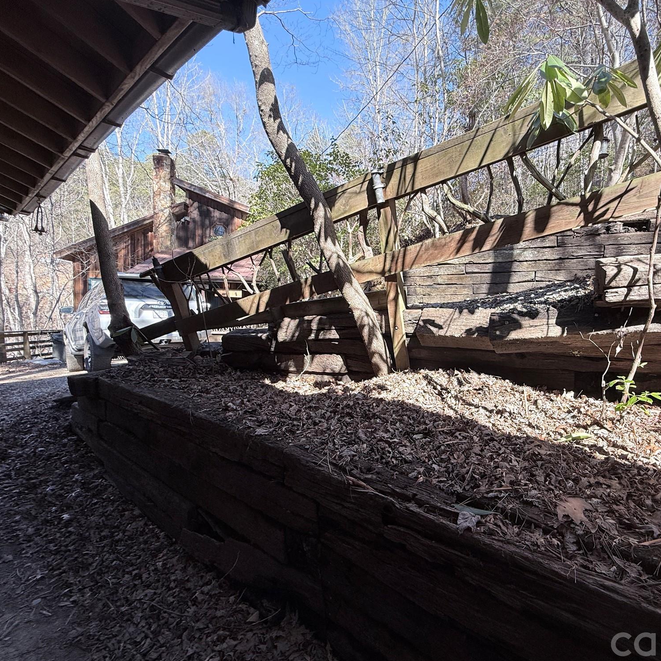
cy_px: 337
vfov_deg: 84.0
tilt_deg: -2.0
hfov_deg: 81.9
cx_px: 424
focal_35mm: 17
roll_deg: -2.1
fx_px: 367
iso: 50
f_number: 2.2
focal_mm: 2.22
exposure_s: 1/279
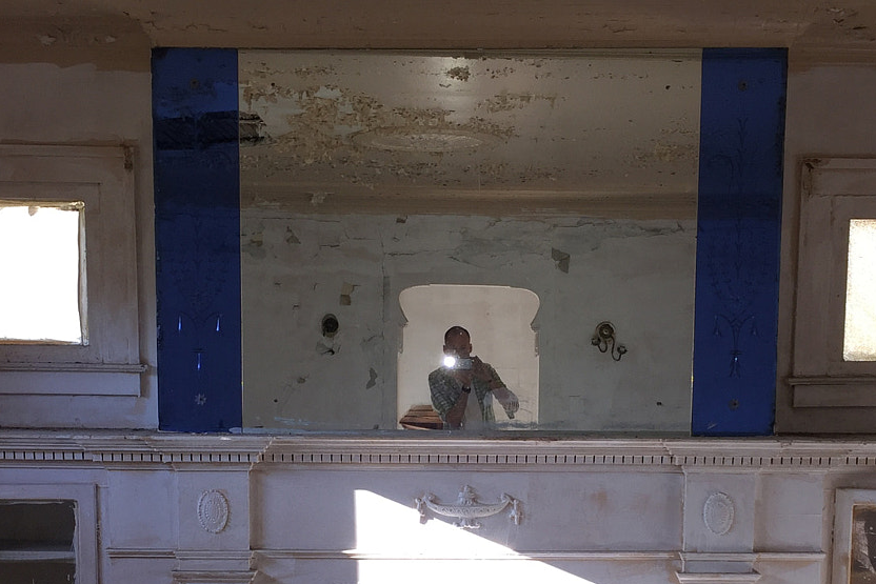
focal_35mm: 58
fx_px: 1411
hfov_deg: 34.5
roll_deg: -0.8
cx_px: 477
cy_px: 530
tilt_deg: -7.2
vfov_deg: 22.8
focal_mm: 4.15
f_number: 2.2
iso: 32
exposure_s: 1/60
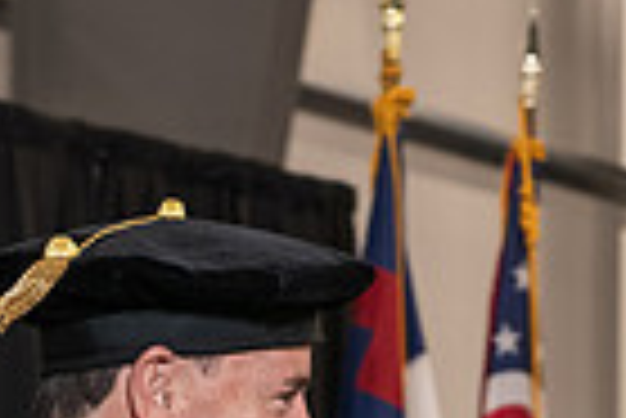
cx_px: 563
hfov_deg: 7.9
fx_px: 4491
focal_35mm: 258
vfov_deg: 5.3
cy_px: 735
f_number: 5
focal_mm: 62
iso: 2000
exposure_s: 1/125
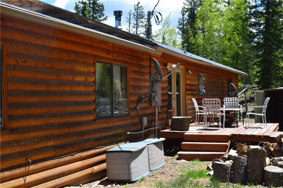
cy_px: 94
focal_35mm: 45
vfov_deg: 29.8
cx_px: 142
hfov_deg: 43.7
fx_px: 353
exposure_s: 1/320
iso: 400
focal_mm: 30
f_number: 10
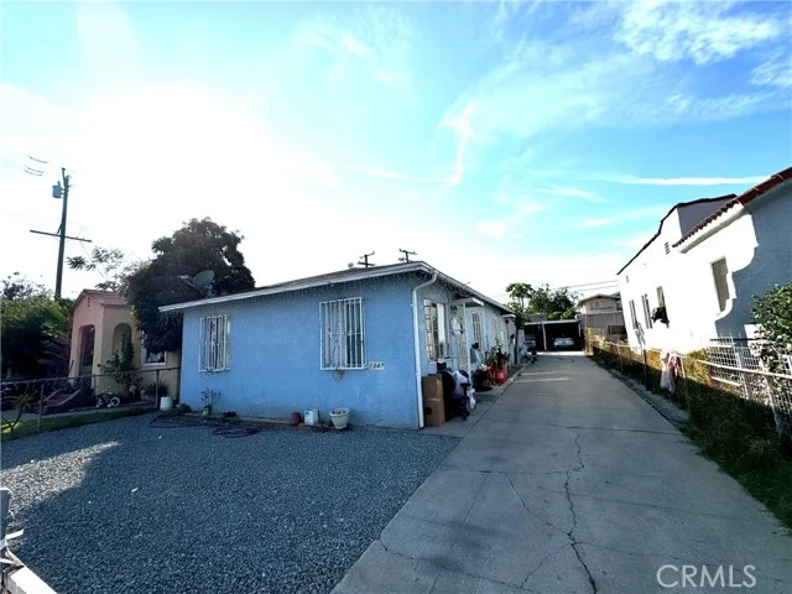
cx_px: 396
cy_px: 297
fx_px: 320
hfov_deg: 102.1
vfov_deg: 85.7
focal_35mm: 14
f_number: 2.2
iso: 50
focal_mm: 2.22
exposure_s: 1/3906
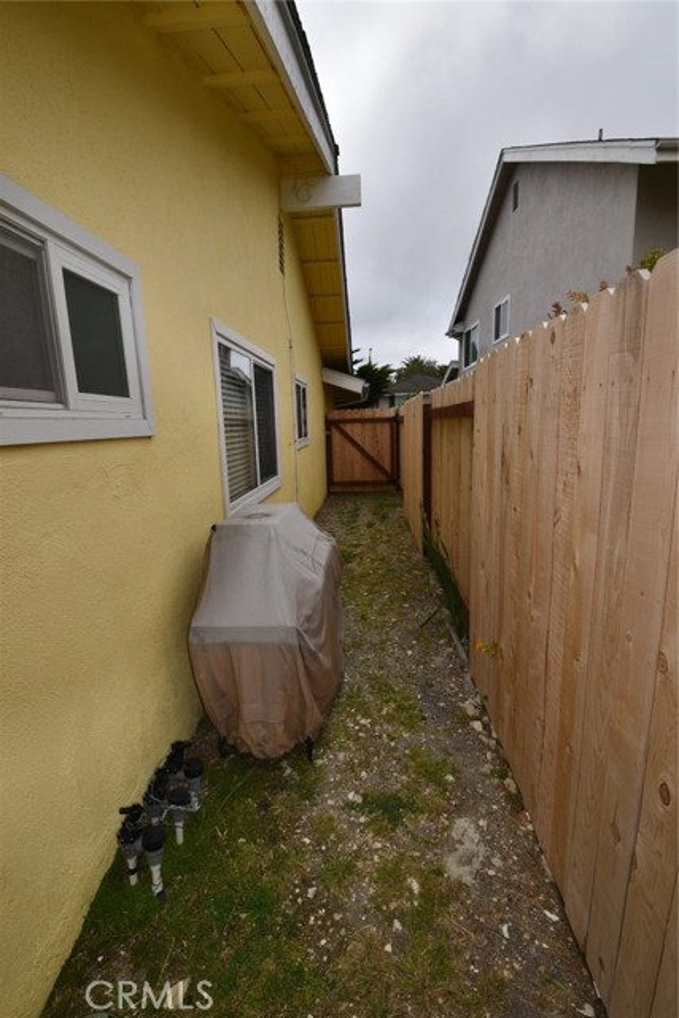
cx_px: 340
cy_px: 509
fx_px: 424
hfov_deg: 77.4
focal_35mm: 15
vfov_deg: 100.4
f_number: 11
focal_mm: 10
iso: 100
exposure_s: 1/200
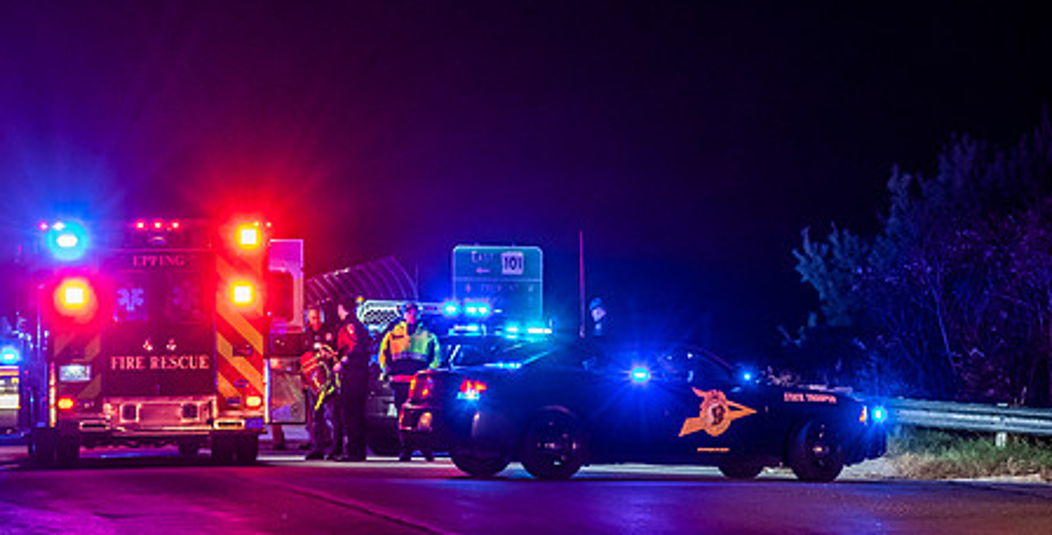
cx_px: 466
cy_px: 286
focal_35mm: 233
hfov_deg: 9.5
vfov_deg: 4.8
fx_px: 6356
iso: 2000
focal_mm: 105
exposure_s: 1/40
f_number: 4.5
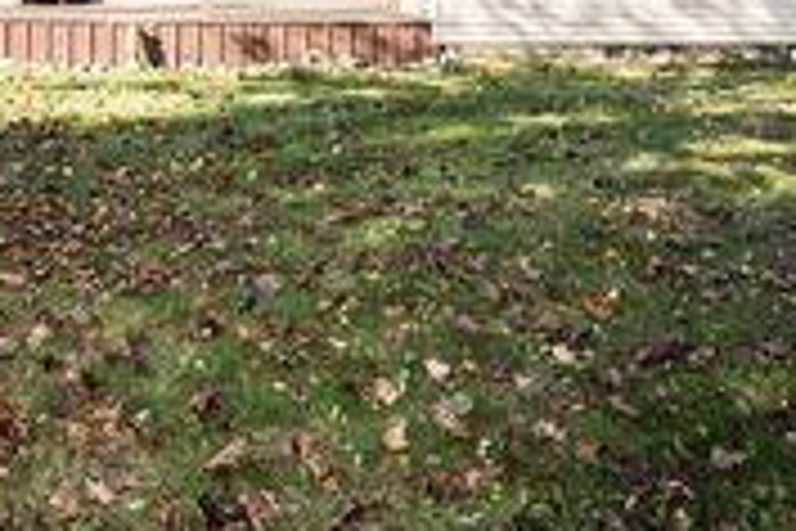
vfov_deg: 24.7
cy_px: -146
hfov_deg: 37.8
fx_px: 1061
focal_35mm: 48
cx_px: 49
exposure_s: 1/125
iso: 125
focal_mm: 17
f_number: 5
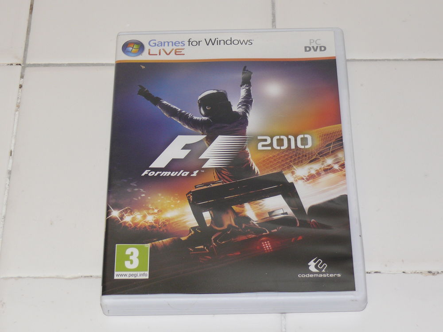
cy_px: 166
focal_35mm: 101
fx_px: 1293
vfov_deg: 14.6
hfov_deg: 19.4
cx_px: 222
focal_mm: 14.9
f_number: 3.2
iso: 100
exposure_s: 1/30
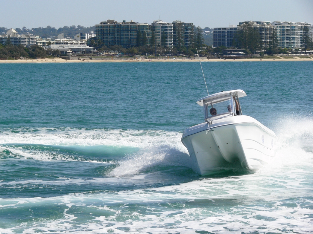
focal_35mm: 146
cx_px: 156
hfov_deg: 13.5
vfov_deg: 10.2
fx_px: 1320
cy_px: 117
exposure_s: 1/500
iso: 80
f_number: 6.3
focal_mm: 30.9
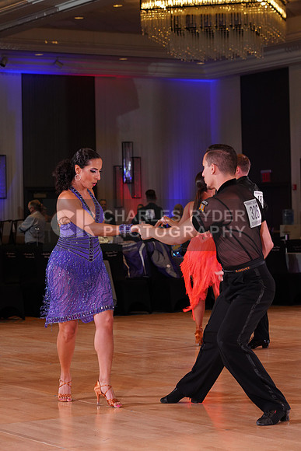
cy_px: 226
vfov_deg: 19.5
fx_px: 1316
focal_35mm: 105
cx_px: 150
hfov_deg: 13.0
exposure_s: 1/160
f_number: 6.3
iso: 1600
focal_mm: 105
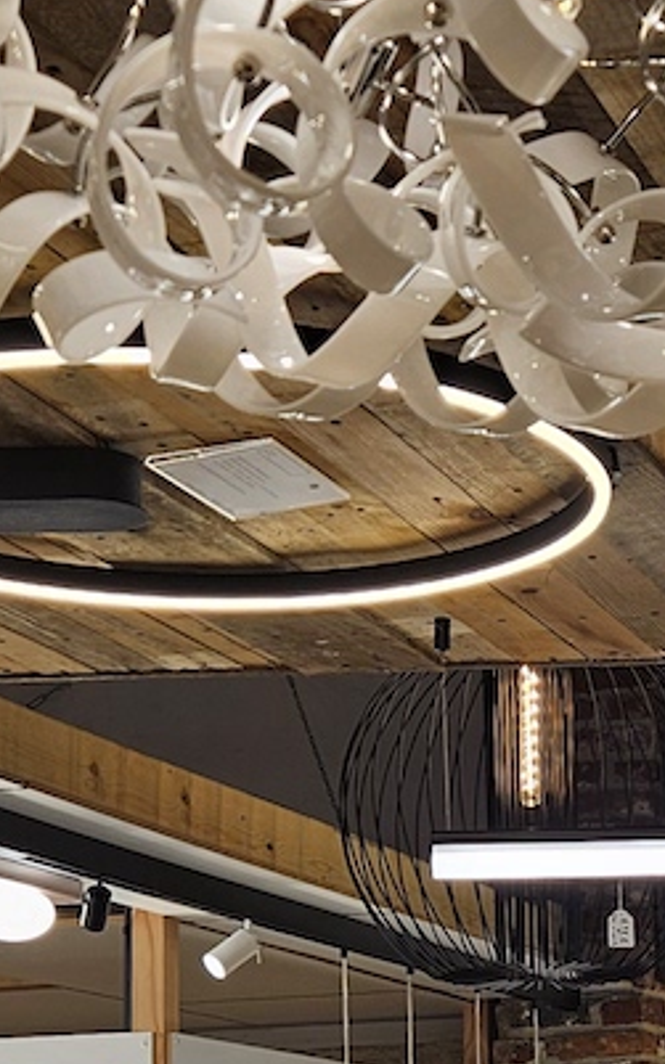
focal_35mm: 91
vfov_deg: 21.9
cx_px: 684
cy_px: 1071
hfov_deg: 14.1
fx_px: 2641
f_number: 1.8
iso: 25
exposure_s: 1/100
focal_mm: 5.4
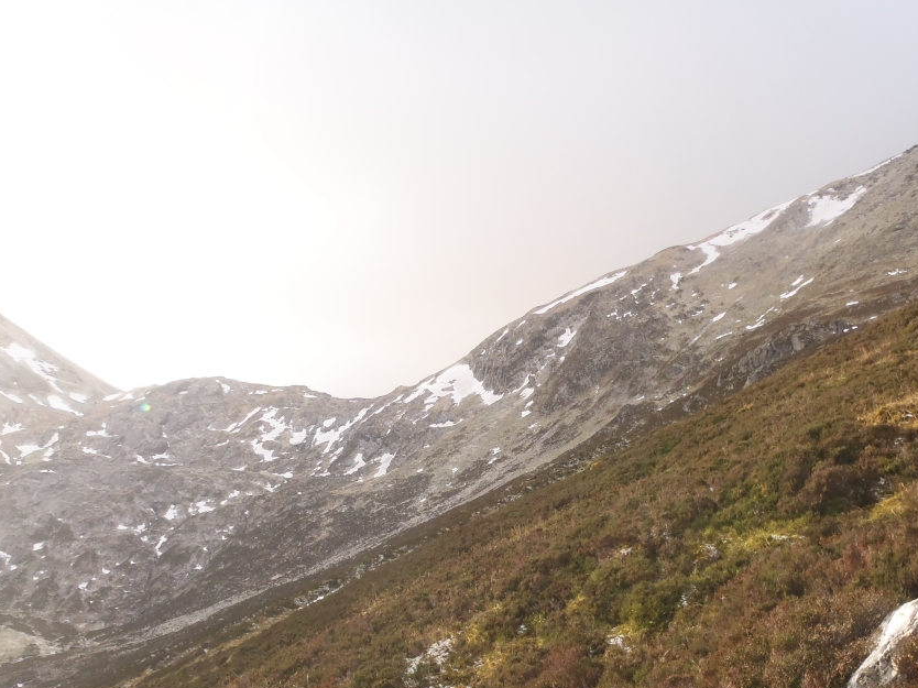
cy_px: 441
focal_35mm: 36
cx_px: 515
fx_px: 954
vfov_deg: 39.3
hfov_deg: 51.2
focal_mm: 5
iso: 80
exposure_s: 1/100
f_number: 4.5
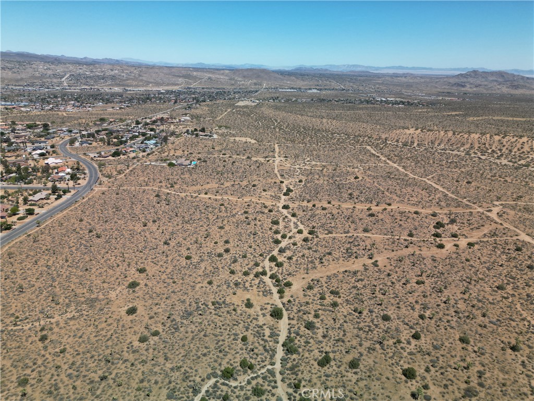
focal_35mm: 24
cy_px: 200
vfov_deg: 56.8
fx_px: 370
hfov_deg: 71.6
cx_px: 267
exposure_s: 1/500
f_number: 1.7
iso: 100
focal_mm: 6.72
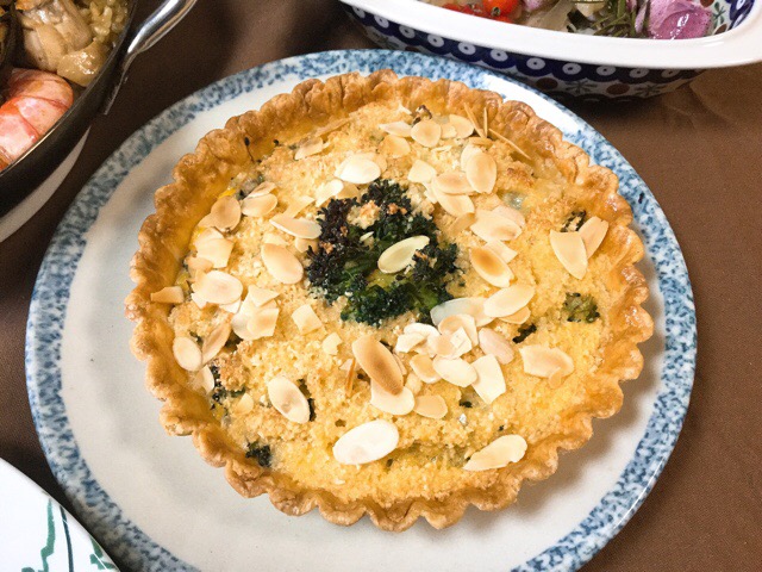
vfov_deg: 45.4
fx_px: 682
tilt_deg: -61.3
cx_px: 381
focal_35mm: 31
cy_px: 286
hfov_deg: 58.4
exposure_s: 1/30
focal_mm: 3.3
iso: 160
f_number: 2.4
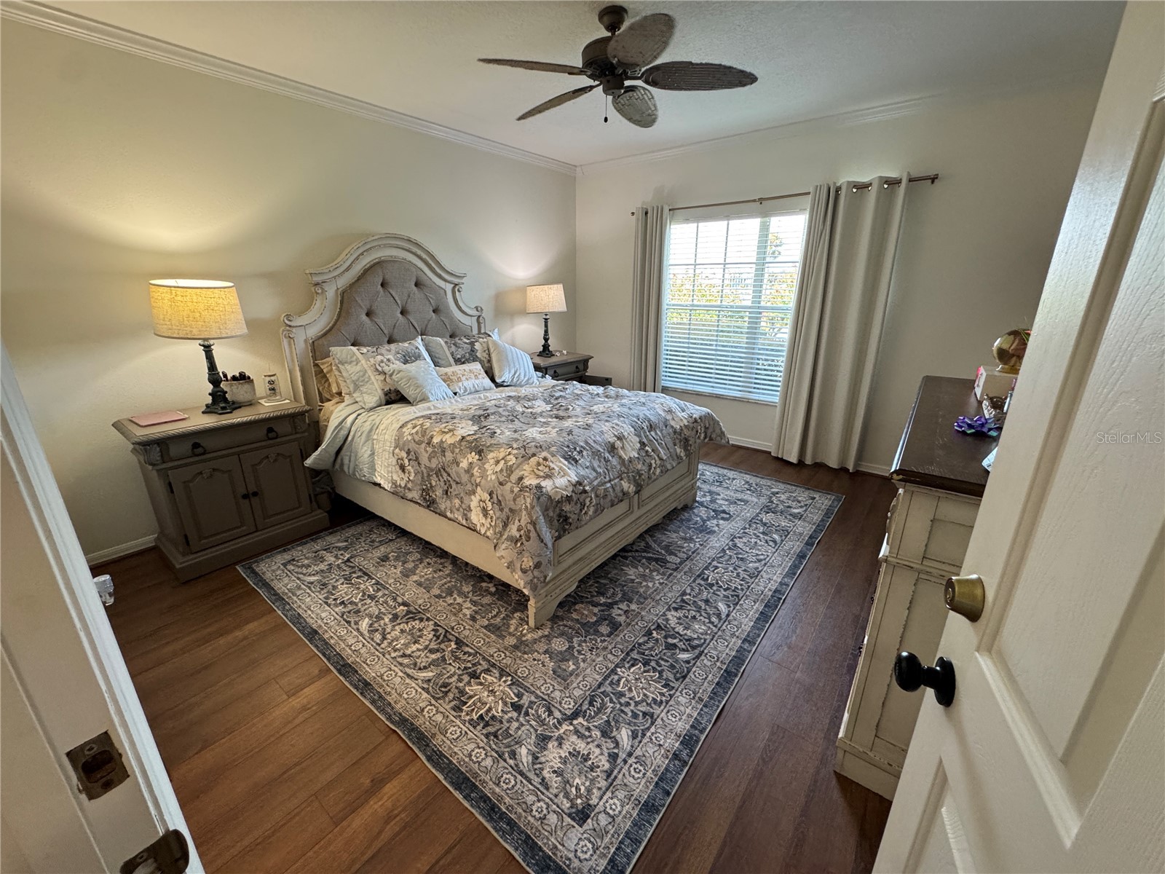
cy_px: 437
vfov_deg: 85.7
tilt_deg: -18.5
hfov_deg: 102.1
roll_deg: +0.2
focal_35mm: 14
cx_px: 582
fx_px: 471
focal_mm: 2.22
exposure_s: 1/120
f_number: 2.2
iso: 250
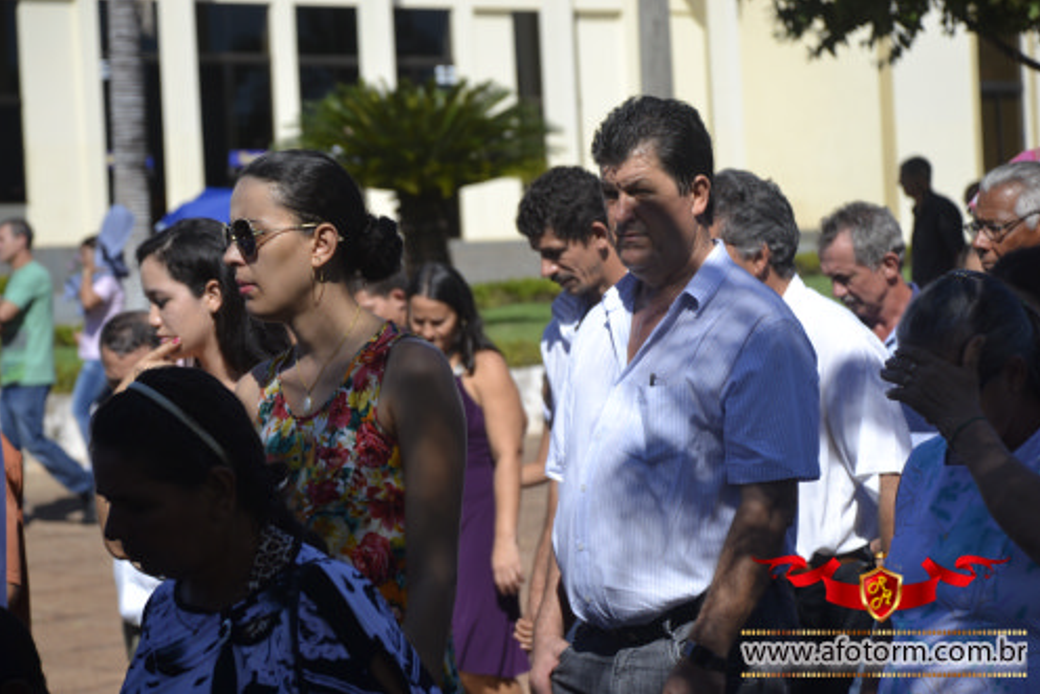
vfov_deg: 10.7
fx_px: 3713
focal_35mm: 129
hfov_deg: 15.9
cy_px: 347
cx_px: 522
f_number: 5.6
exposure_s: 1/500
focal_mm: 85
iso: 100
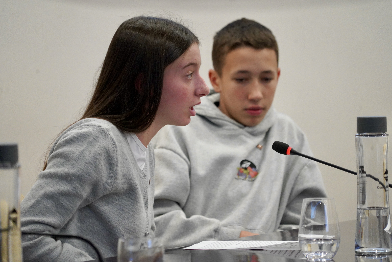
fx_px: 2613
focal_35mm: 240
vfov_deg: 5.7
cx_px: 196
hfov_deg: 8.6
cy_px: 131
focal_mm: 240
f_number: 6.3
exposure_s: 1/250
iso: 6400
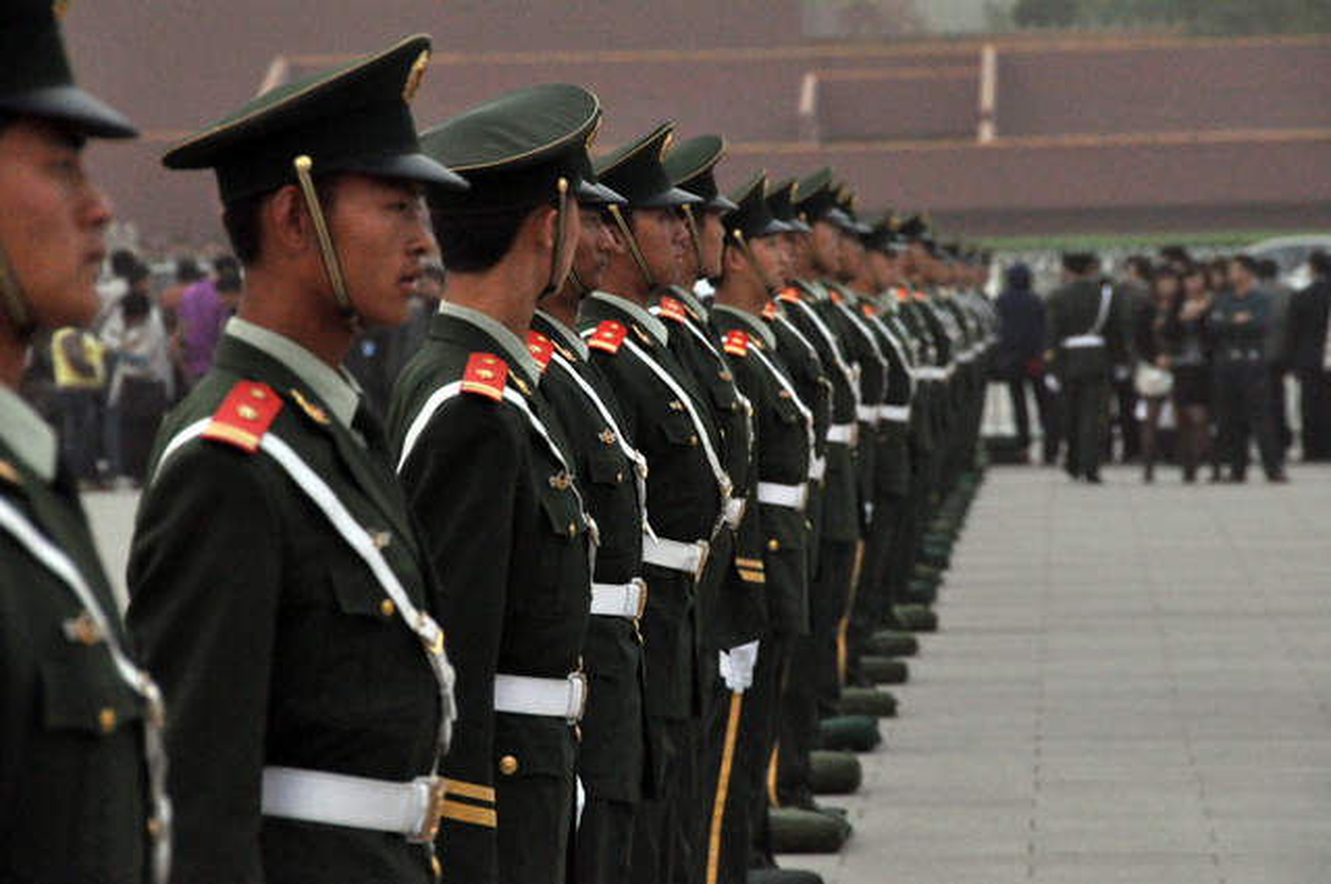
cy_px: 442
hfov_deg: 8.1
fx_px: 9416
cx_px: 666
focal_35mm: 255
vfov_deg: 5.4
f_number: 11
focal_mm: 170
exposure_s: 1/320
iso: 3200
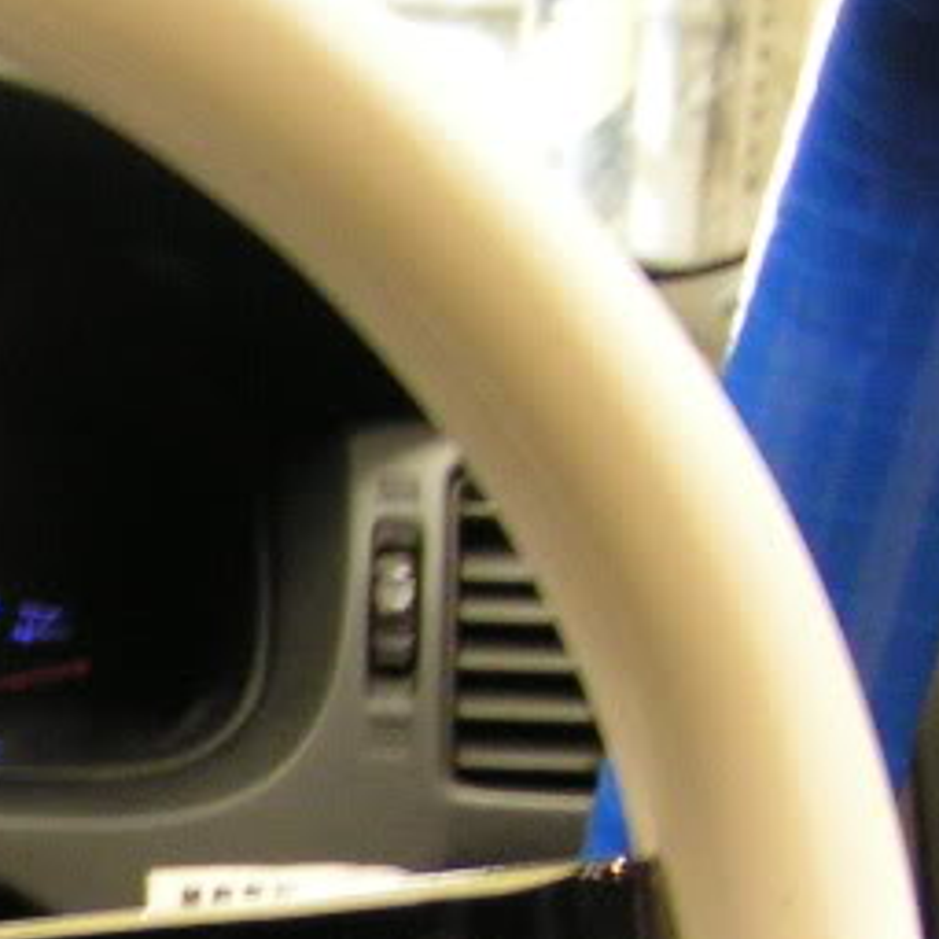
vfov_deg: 12.8
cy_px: 965
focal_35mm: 135
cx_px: -792
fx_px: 4143
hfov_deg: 11.9
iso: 200
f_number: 2.8
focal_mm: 5.8
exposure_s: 1/2.5
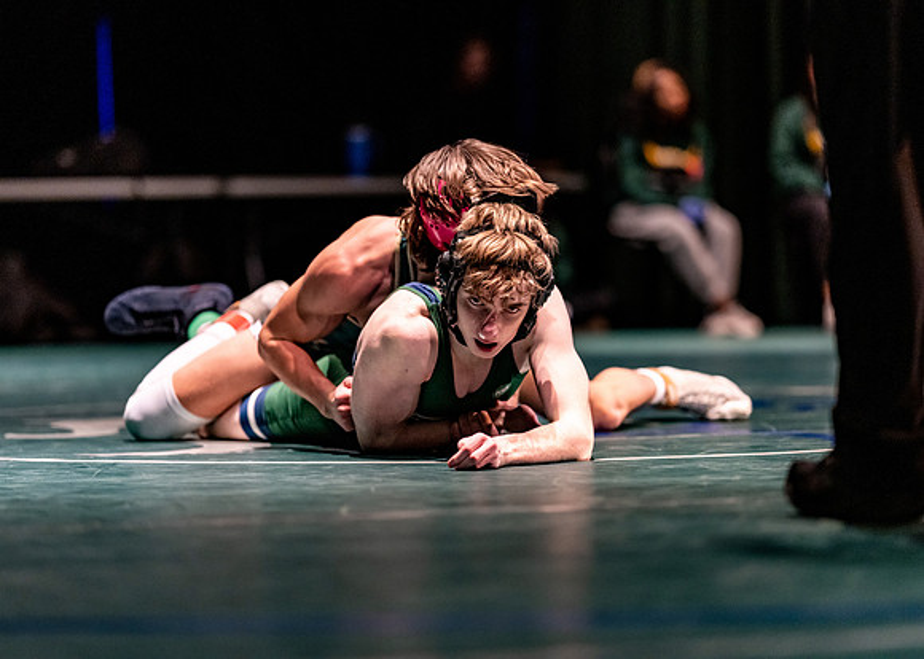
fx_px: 3711
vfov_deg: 10.2
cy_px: 330
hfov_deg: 14.2
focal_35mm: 141
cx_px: 462
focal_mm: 135
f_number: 1.8
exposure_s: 1/800
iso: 2000
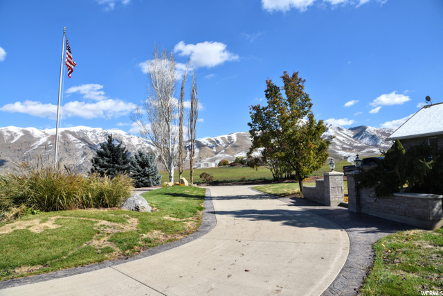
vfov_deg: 53.2
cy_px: 148
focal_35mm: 24
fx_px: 295
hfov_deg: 73.7
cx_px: 222
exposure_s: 1/500
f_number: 11
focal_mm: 24
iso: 200
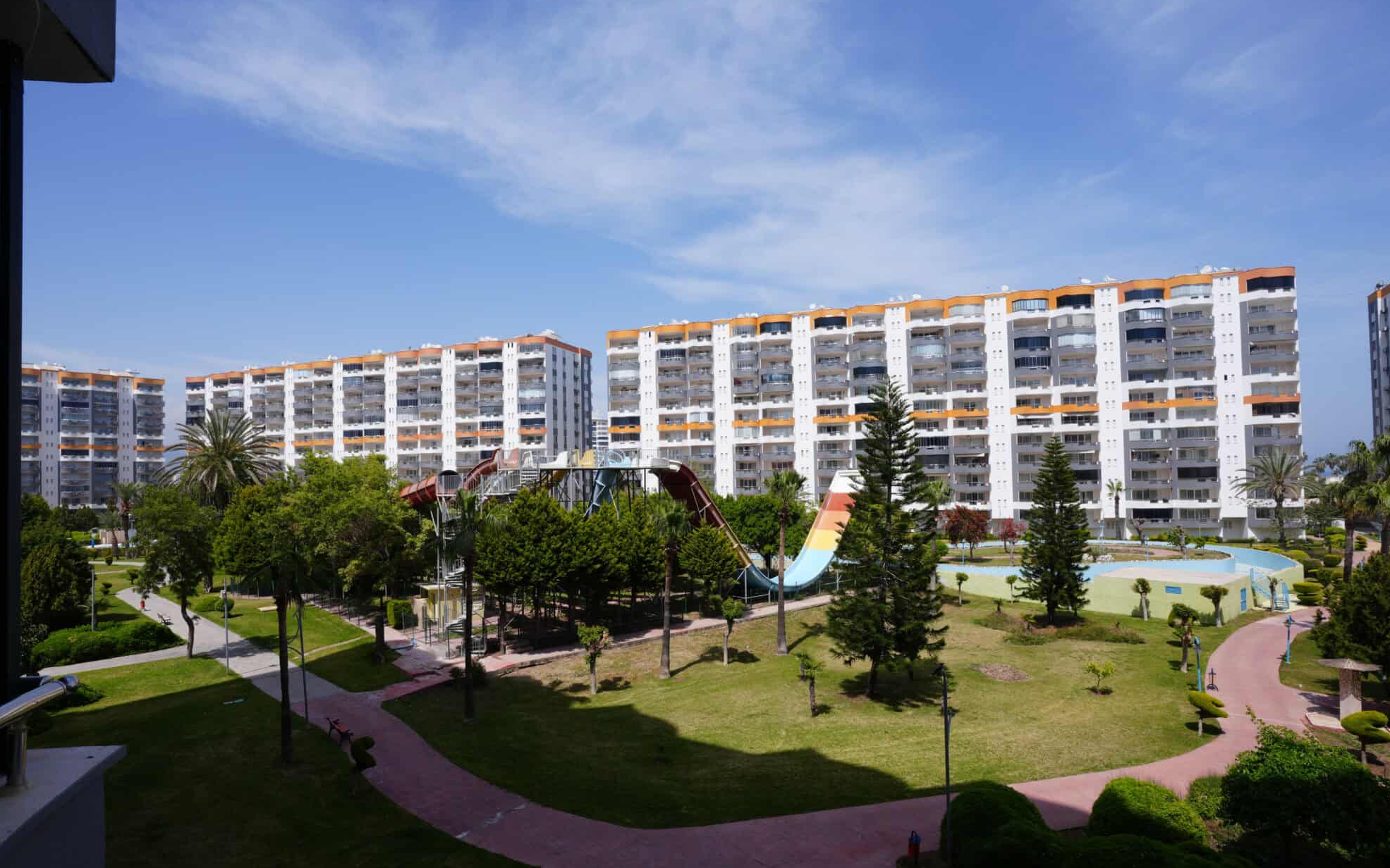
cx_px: 676
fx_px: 682
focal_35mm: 18
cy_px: 472
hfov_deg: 91.1
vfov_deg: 64.9
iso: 100
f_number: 10
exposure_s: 1/200
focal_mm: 17
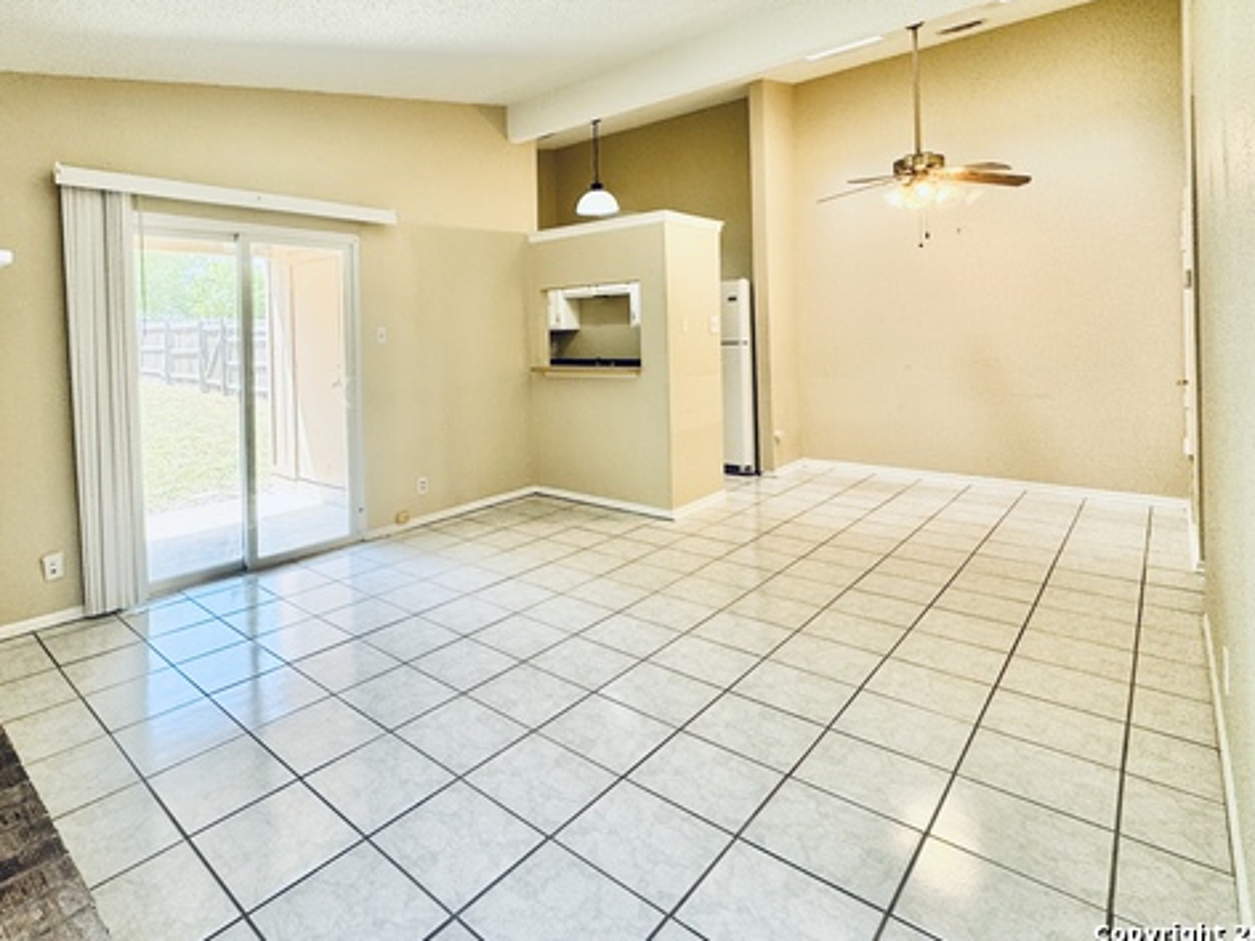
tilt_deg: -0.3
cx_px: 455
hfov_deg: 82.7
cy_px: 343
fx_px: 689
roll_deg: +1.6
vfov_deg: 67.4
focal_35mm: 19
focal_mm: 2.22
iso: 100
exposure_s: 1/120
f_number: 2.2
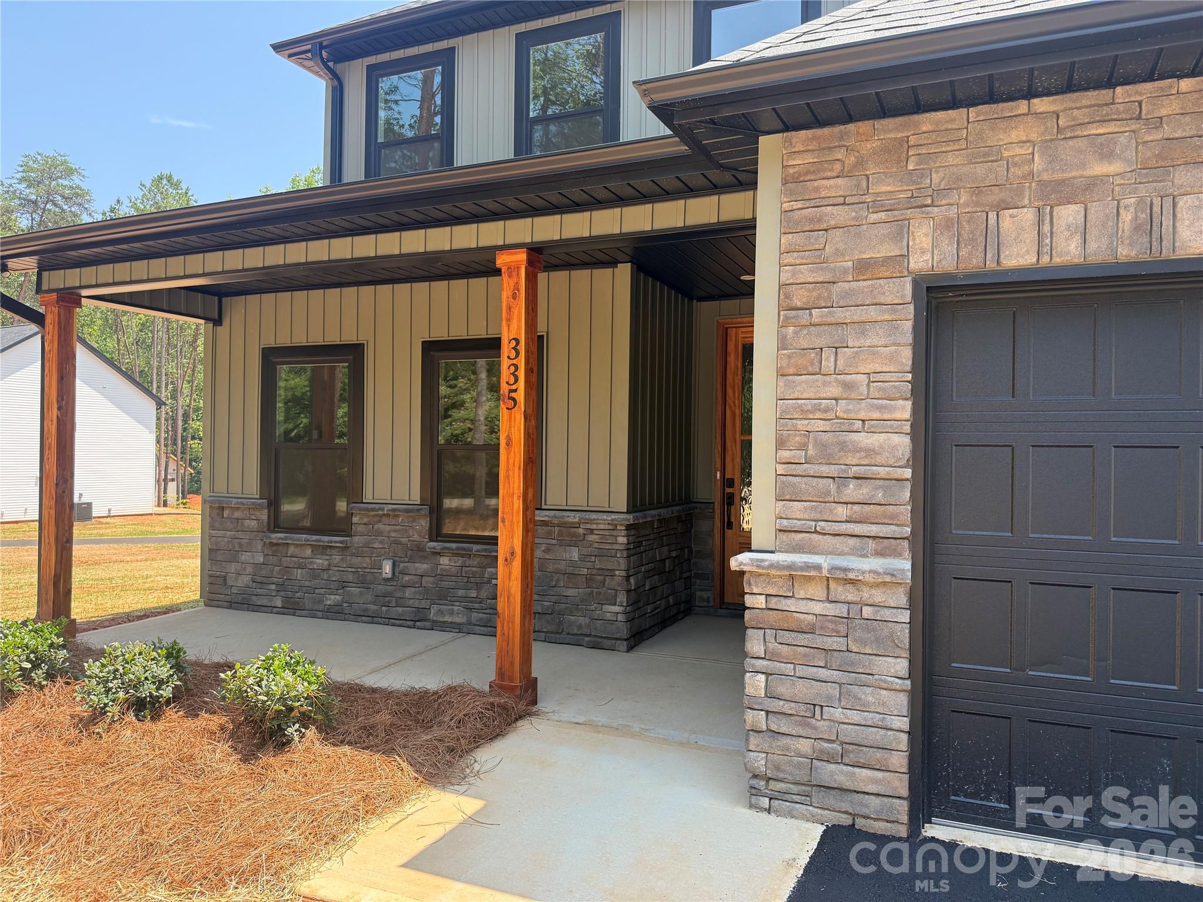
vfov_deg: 56.8
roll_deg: -0.8
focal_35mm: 24
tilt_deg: -0.2
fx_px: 834
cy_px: 451
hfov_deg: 71.6
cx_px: 602
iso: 100
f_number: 1.78
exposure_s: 1/878
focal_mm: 6.76
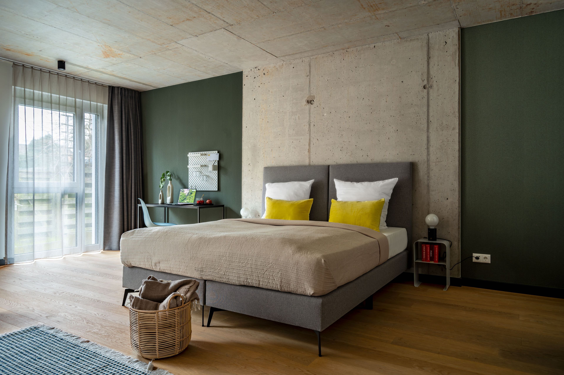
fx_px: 376
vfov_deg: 53.1
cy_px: 188
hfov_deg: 73.8
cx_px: 282
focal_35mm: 24
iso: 160
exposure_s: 1
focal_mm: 24
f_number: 8
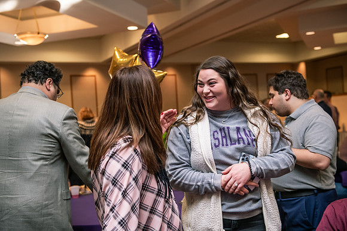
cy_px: 116
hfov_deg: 41.1
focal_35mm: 48
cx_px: 174
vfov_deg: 28.1
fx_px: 463
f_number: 3.5
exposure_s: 1/200
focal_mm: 48
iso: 1600
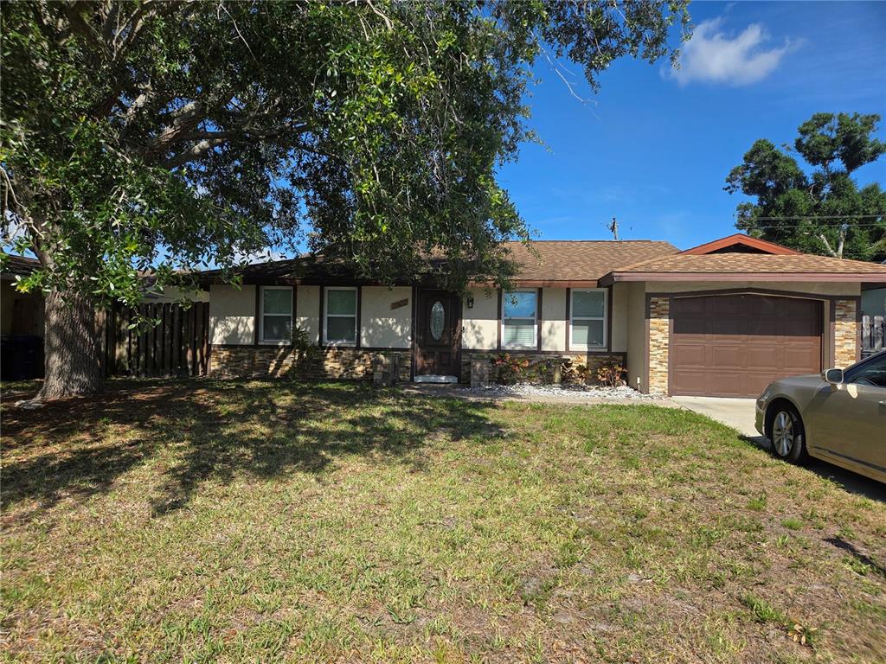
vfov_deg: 58.9
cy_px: 332
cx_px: 443
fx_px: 589
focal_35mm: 23
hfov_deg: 73.9
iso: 80
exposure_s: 1/3850
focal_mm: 5.4
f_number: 1.8
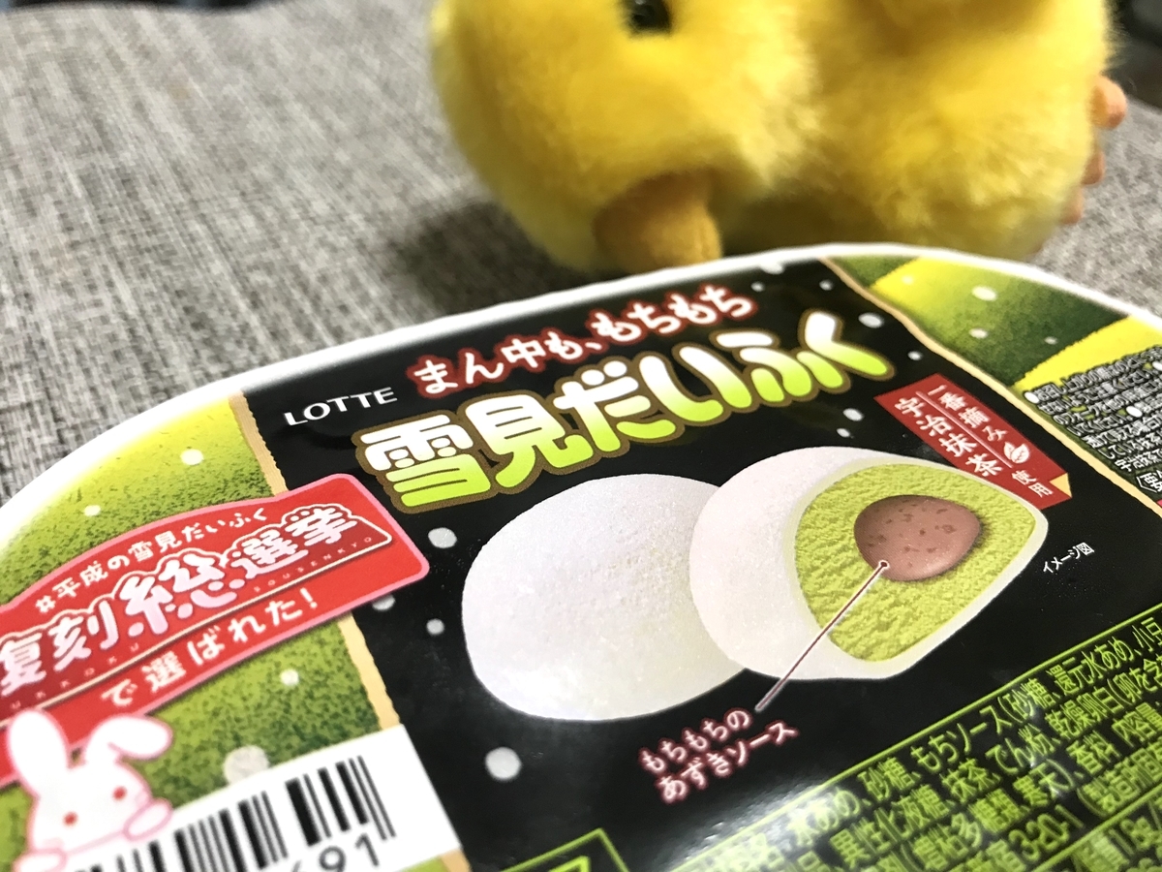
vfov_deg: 49.7
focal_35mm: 28
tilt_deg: -39.8
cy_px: 436
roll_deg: -6.4
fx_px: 940
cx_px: 581
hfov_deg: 63.4
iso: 32
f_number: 1.8
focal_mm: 3.99
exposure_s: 1/25
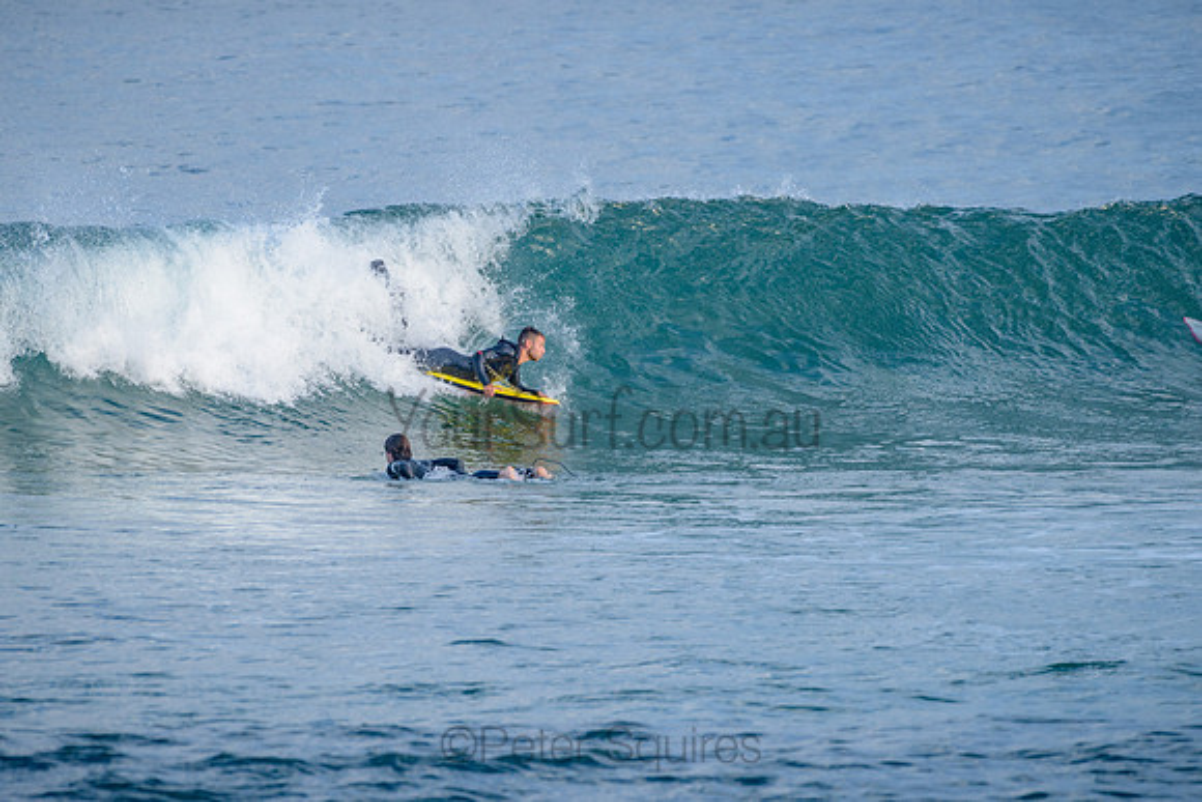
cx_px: 601
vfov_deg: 2.2
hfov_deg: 3.4
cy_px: 401
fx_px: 20440
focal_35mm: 612
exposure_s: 1/1250
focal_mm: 500
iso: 500
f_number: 5.6
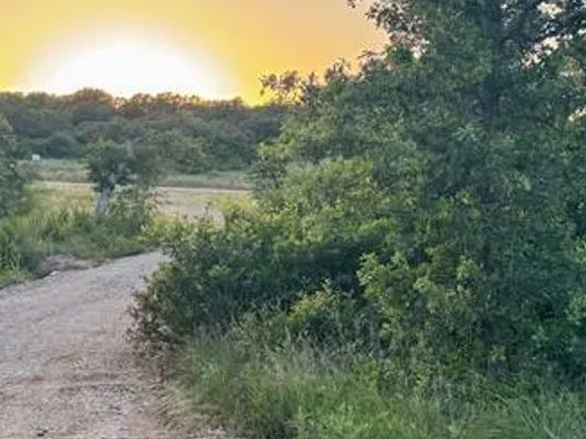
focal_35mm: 47
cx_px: 186
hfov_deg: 39.9
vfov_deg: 30.8
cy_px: 242
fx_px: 795
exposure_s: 1/338
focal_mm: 6.76
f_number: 1.78
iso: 80
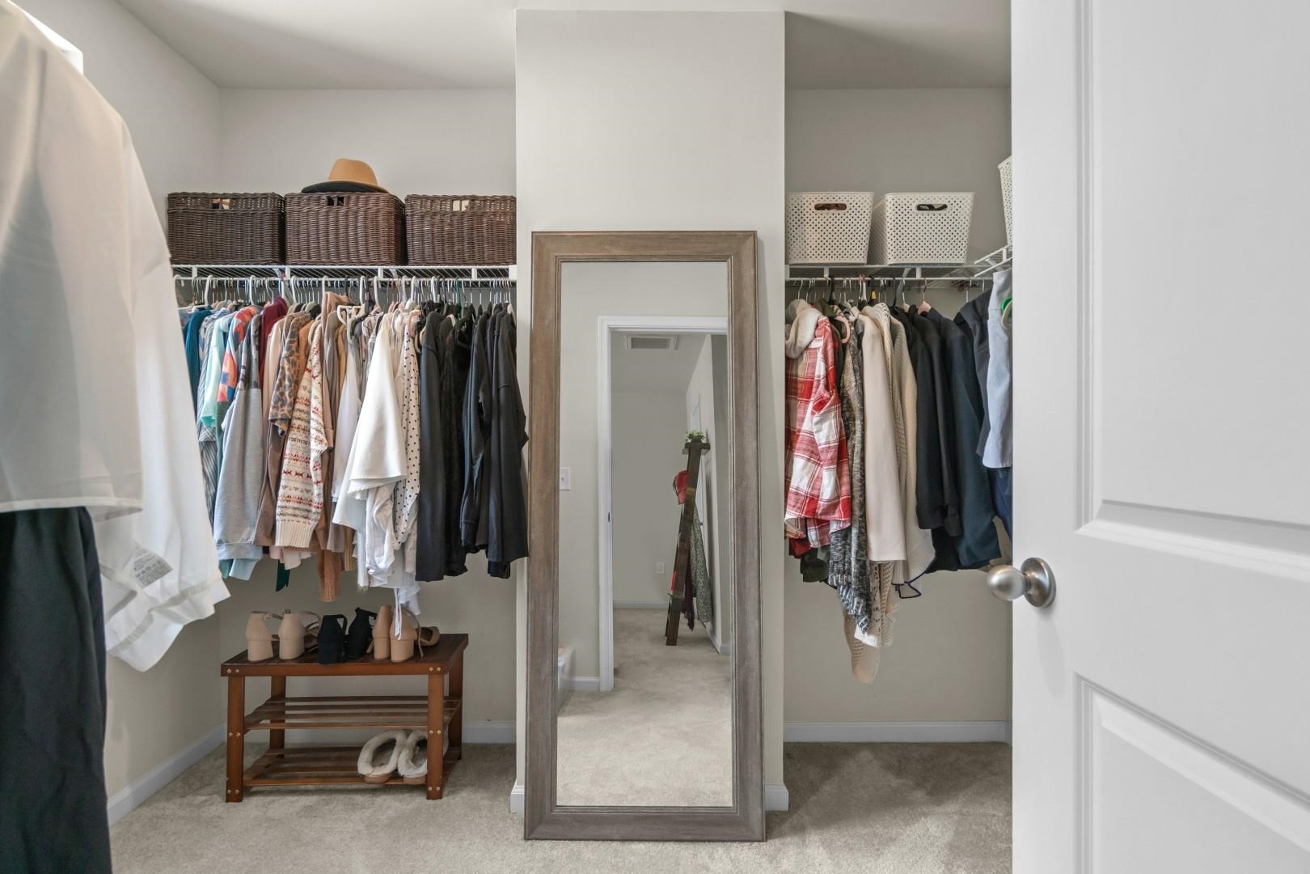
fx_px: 582
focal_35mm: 16
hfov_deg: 96.7
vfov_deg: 73.7
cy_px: 437
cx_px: 655
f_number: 8
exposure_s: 1/15
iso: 640
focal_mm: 16
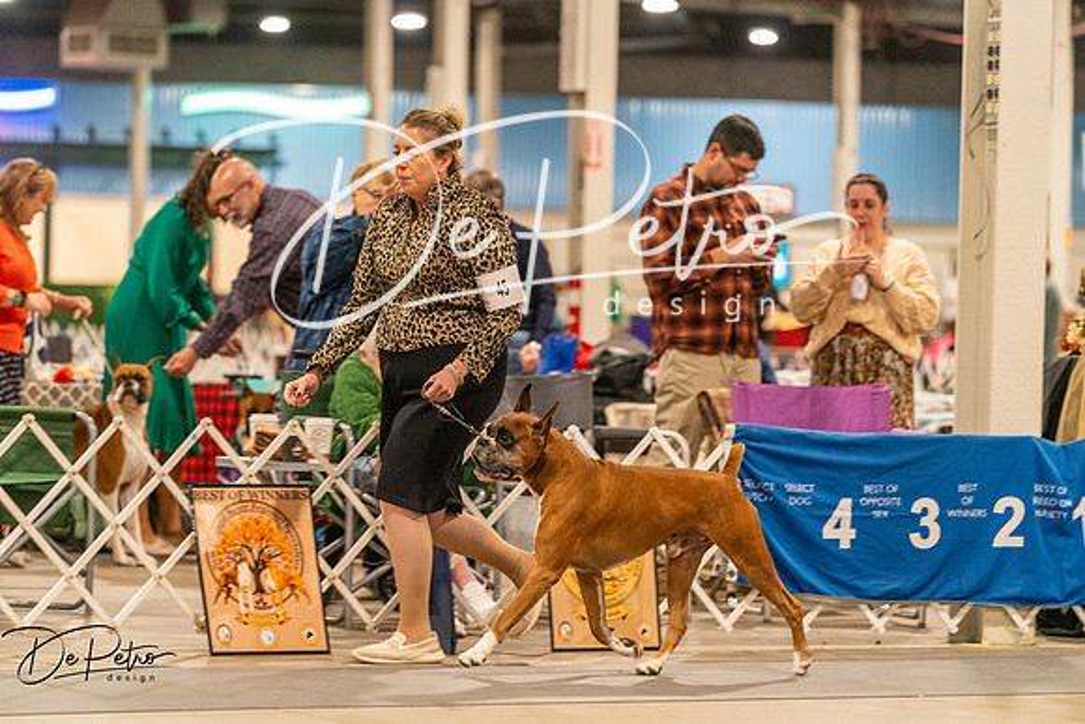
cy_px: 362
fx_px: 4793
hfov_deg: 12.9
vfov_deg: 8.6
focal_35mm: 159
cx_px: 542
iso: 6400
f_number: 3.5
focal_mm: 159
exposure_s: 1/250
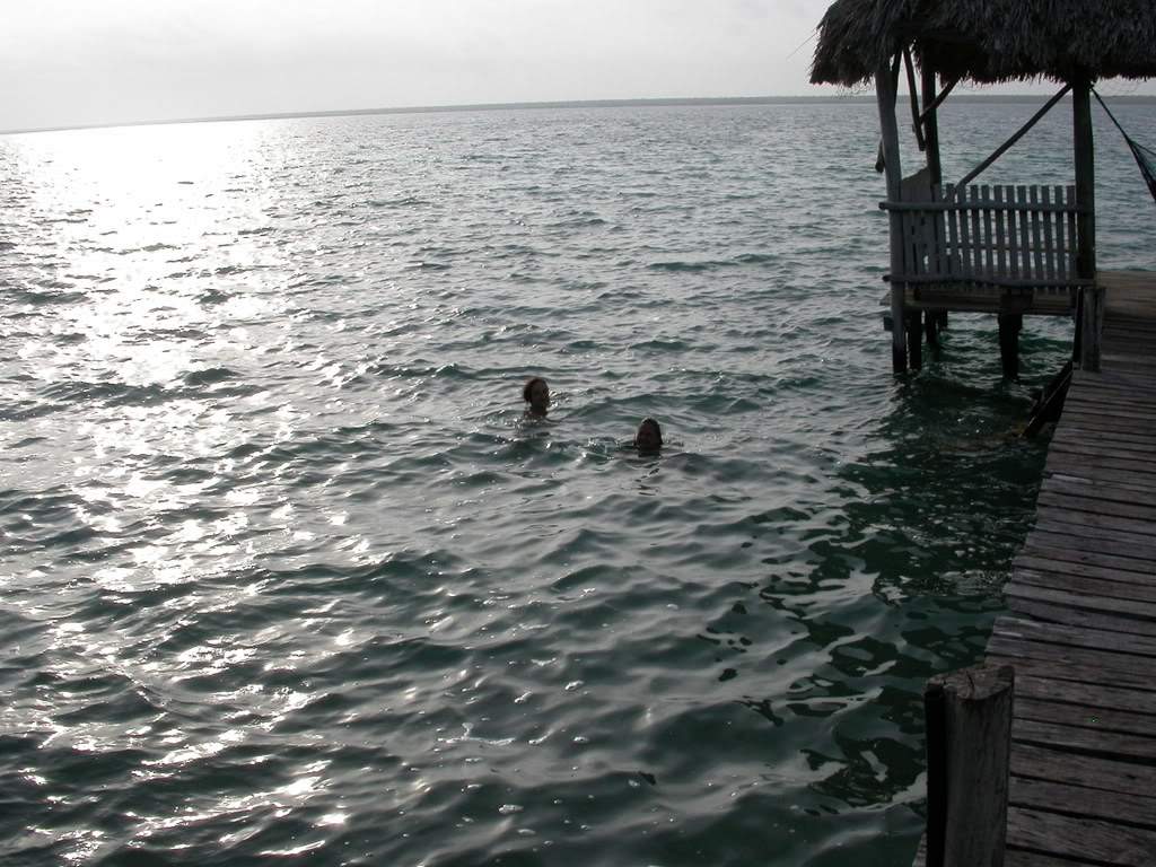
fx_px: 1269
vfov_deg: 37.7
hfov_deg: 49.0
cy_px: 434
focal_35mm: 38
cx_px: 578
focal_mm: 7.85
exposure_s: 1/590
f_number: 7.5
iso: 100
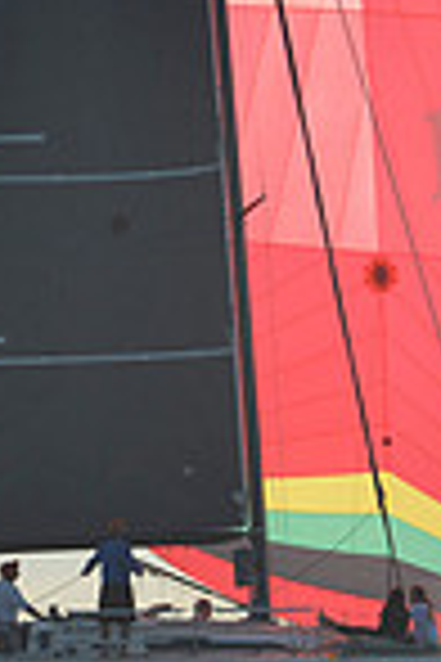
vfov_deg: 6.5
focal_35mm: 315
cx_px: 191
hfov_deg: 4.4
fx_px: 5788
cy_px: 383
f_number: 9
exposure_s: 1/640
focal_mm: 80
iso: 200
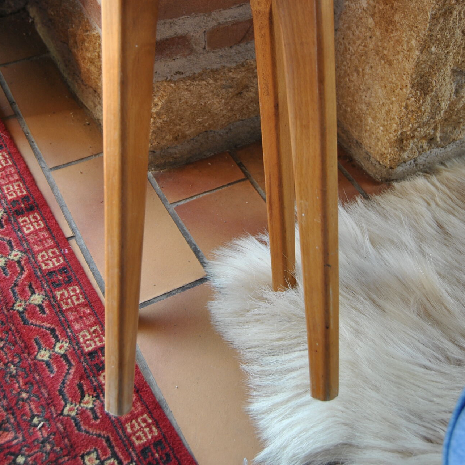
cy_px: 146
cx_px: 233
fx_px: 760
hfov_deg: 34.0
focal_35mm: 50
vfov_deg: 33.7
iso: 200
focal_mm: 26
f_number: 4.5
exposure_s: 1/80
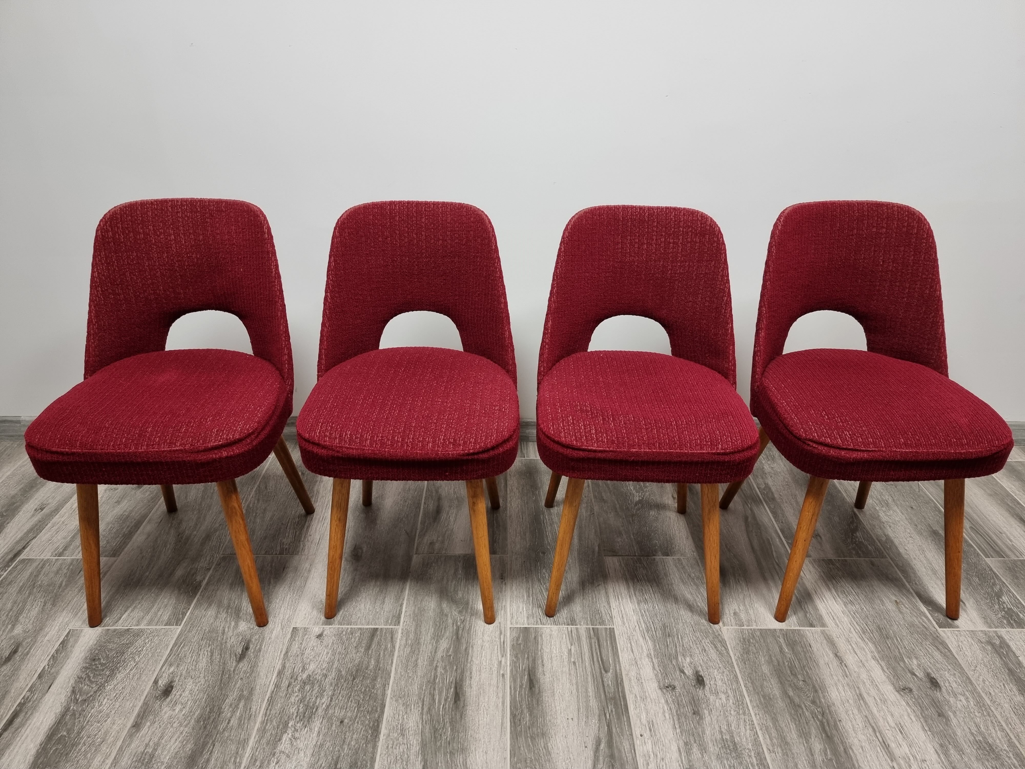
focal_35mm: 24
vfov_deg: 56.8
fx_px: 711
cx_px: 512
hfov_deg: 71.6
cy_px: 384
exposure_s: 1/50
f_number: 1.8
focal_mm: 6.7
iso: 250
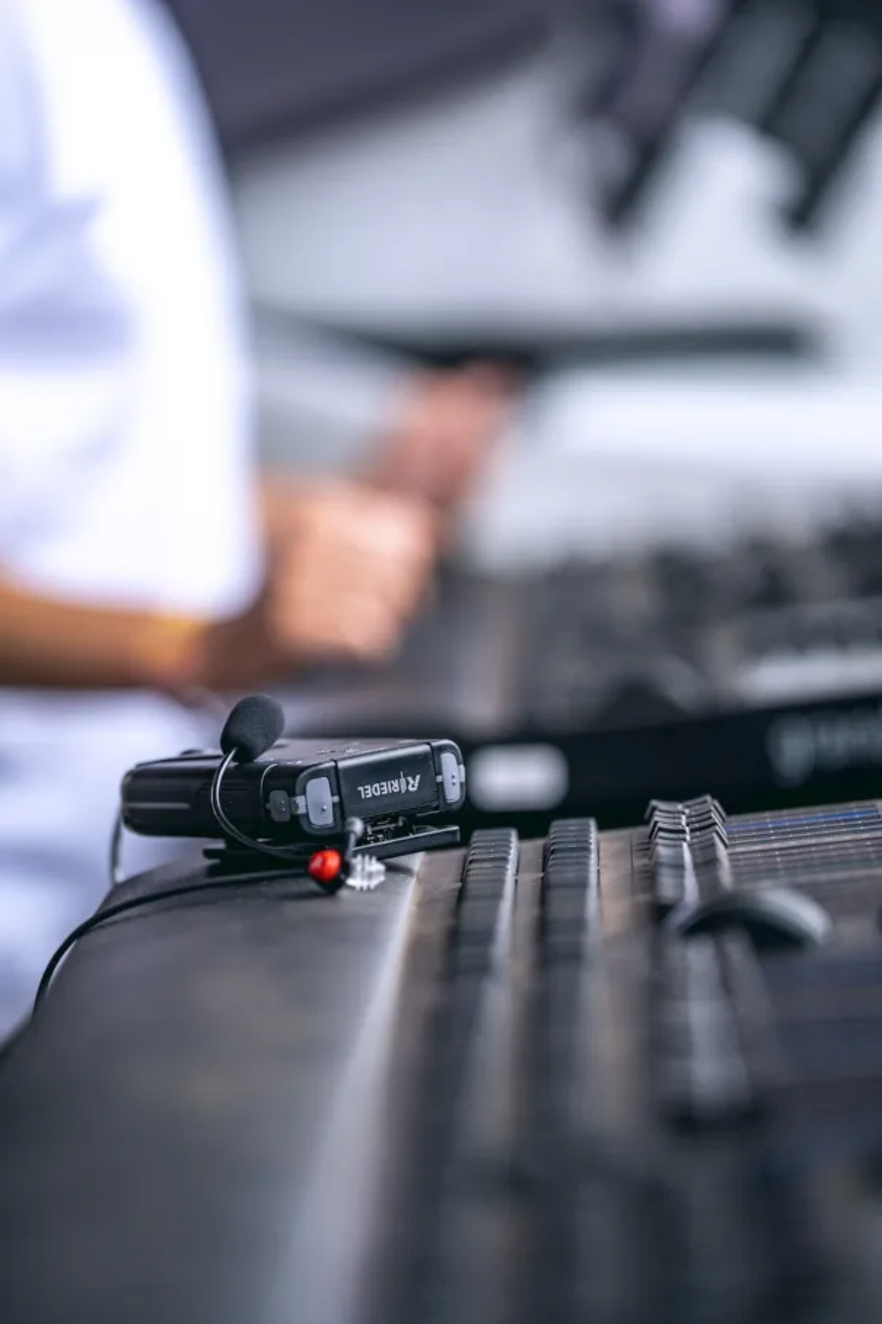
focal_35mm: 176
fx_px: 6452
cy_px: 662
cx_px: 441
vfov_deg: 11.7
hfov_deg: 7.8
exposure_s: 1/500
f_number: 2.8
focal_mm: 175.5
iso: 250
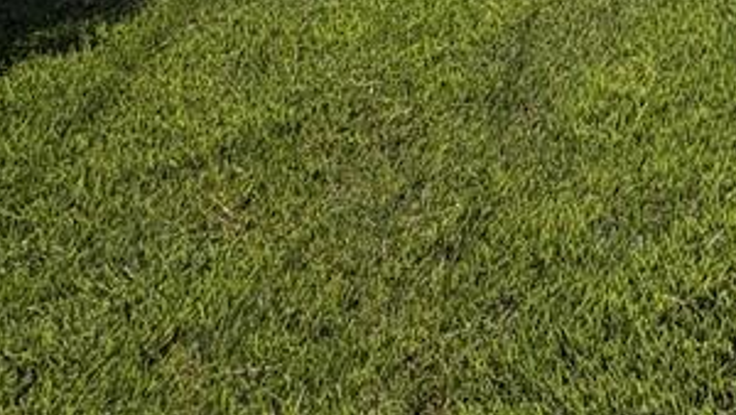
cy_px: -526
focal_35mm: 52
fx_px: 1015
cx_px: 1048
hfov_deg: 28.8
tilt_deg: +0.2
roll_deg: +0.1
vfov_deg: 15.4
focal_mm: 2.22
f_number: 2.2
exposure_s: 1/1125
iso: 20
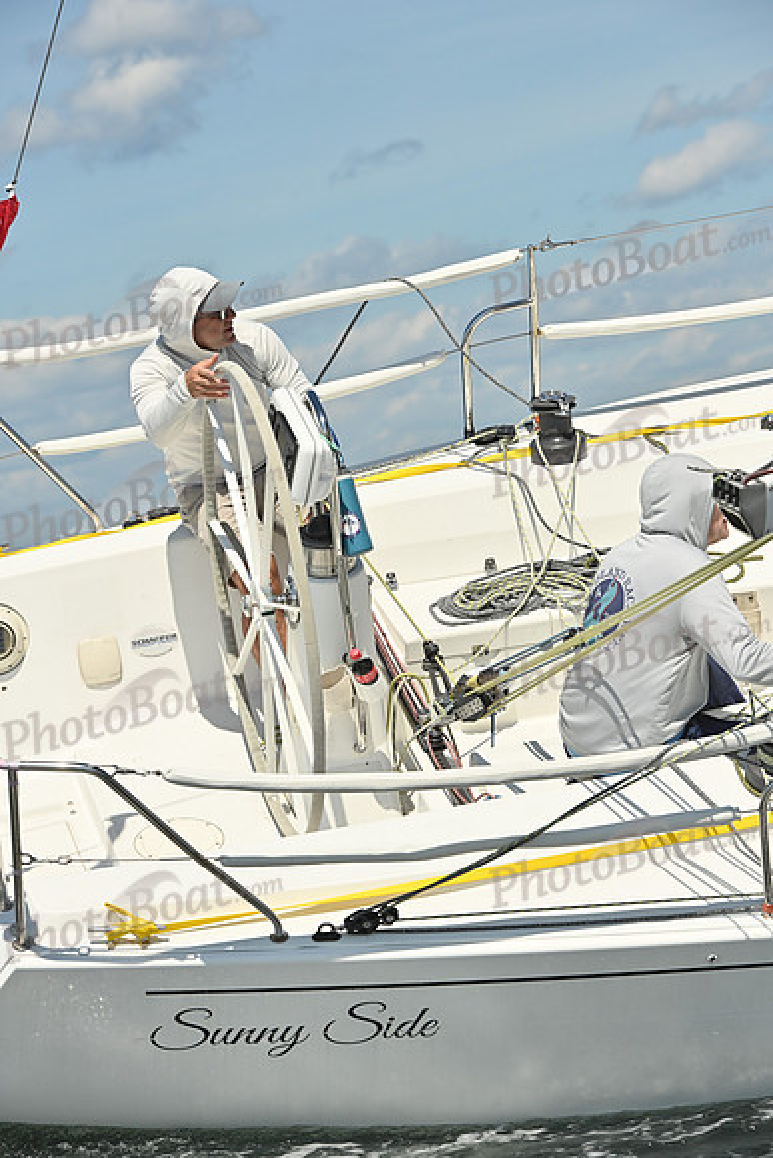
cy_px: 579
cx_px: 386
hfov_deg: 9.8
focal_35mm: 140
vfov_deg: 14.7
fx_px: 4506
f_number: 10
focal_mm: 140
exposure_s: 1/1250
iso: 250
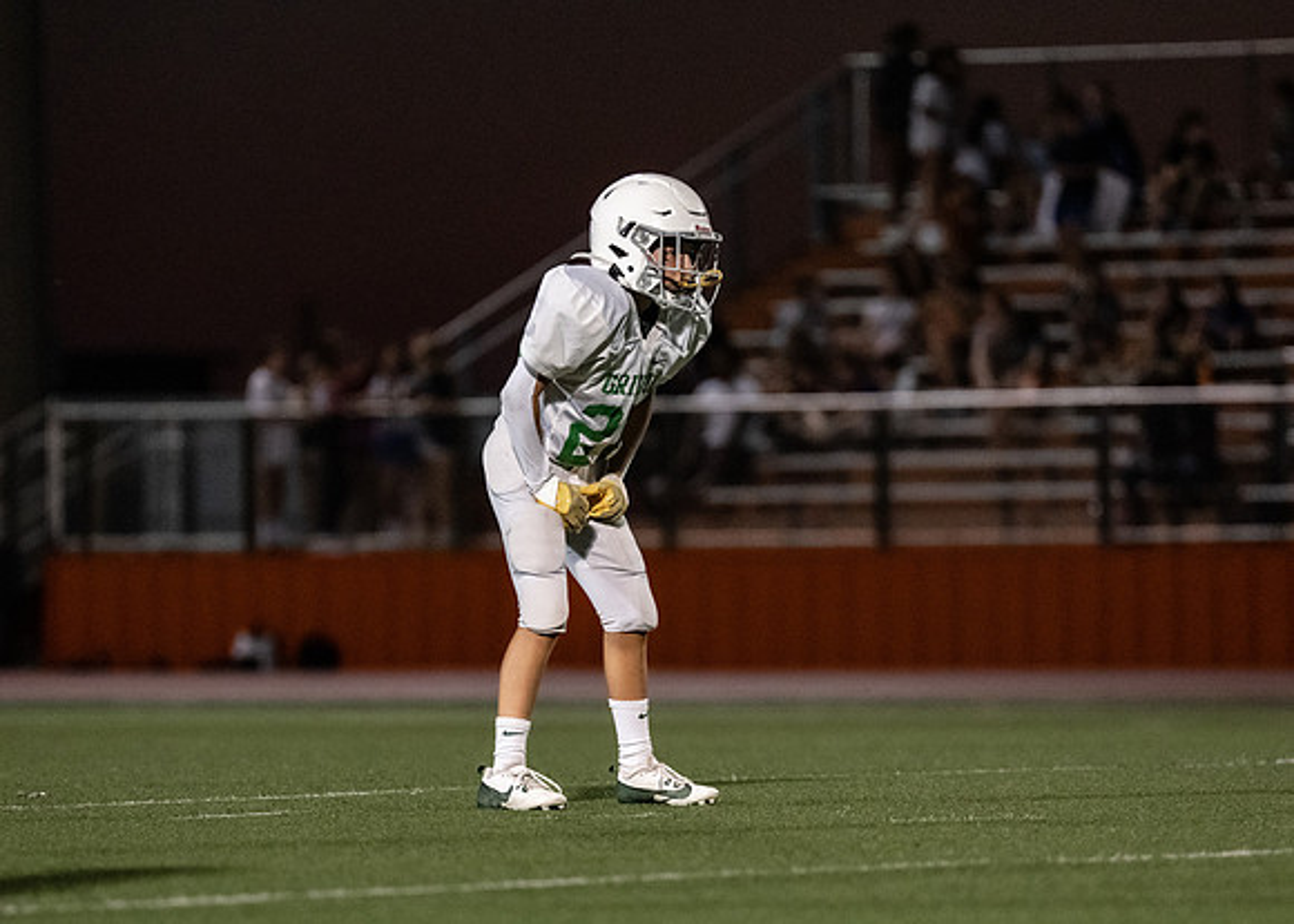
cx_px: 638
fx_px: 11563
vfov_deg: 4.6
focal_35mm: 315
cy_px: 638
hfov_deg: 6.4
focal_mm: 200
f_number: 2.8
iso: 4000
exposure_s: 1/1000
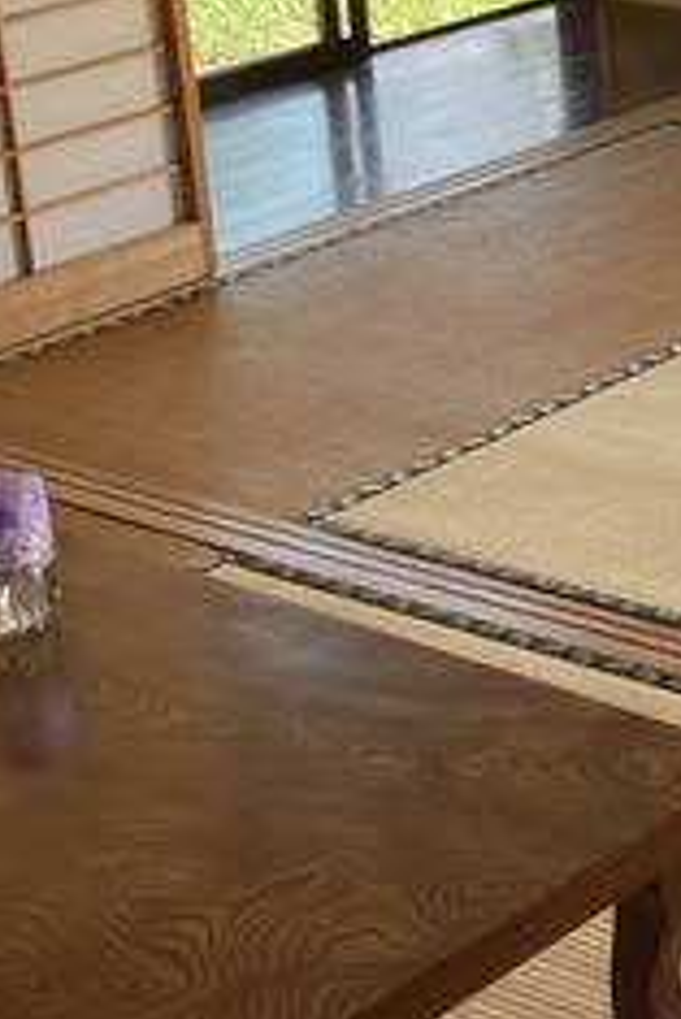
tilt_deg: -14.2
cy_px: 260
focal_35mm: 99
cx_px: 1123
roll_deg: +1.2
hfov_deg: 12.9
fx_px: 2805
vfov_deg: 20.4
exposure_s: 1/124
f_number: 1.8
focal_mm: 3.99
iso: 20
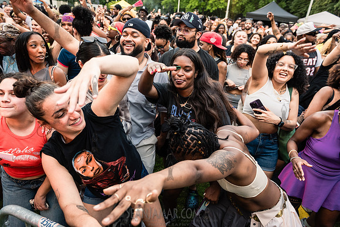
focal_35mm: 24
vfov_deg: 53.2
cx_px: 170
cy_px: 114
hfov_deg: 73.7
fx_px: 227
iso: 1000
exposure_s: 1/500
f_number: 3.5
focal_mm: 24
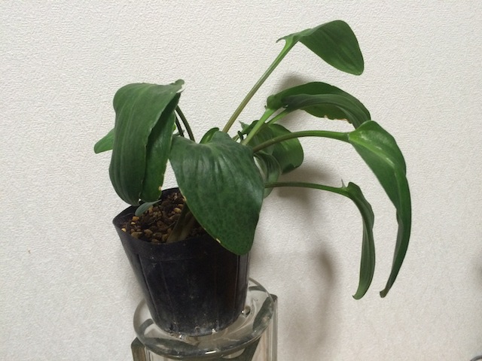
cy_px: 180
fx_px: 404
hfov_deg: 61.7
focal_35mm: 29
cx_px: 241
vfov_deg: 48.2
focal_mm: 4.15
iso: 200
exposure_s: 1/30
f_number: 2.2
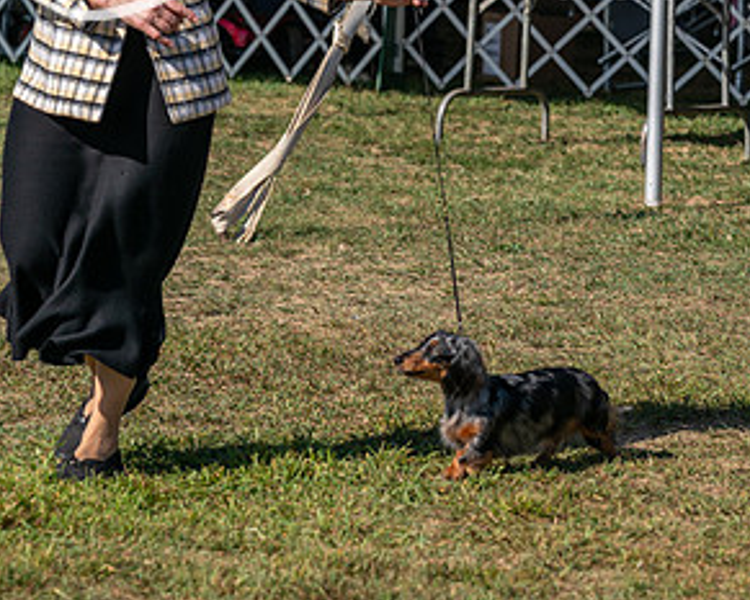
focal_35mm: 246
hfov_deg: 7.9
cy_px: 75
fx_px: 5462
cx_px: 455
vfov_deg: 6.3
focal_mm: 113
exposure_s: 1/1250
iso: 125
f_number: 4.5
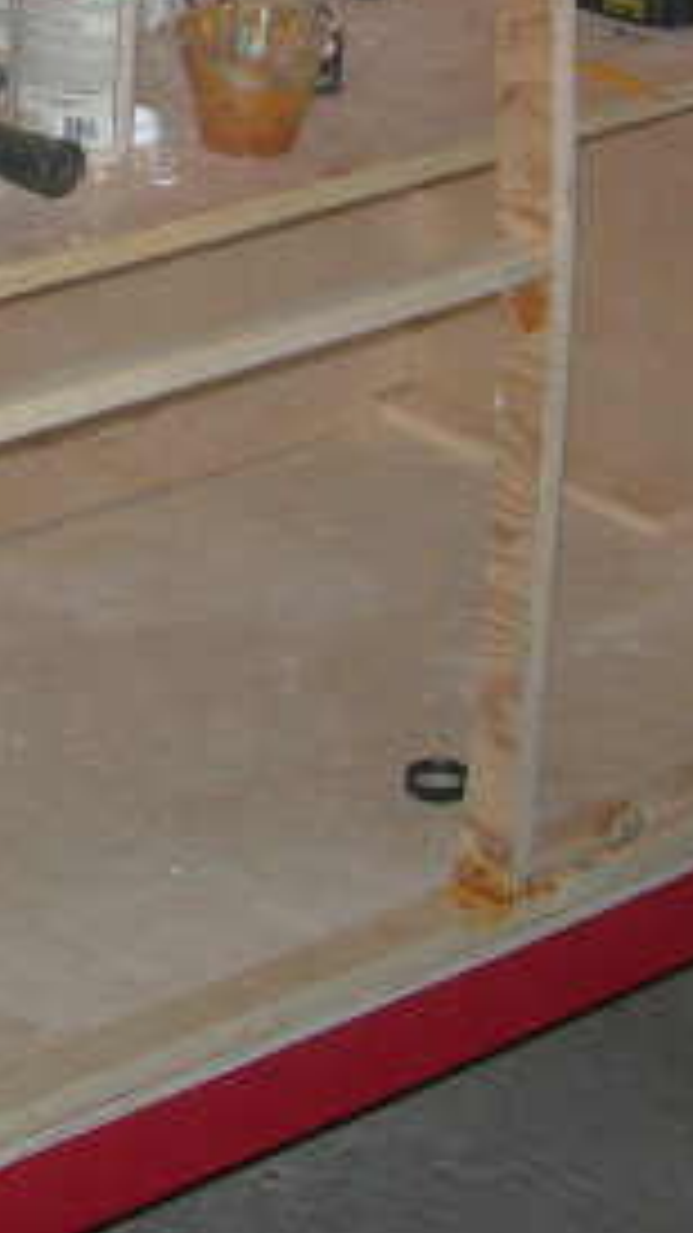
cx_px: -297
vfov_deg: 17.3
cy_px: -9
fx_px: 3955
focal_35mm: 121
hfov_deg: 9.8
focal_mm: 7.8
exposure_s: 1/60.1
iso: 64
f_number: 2.8
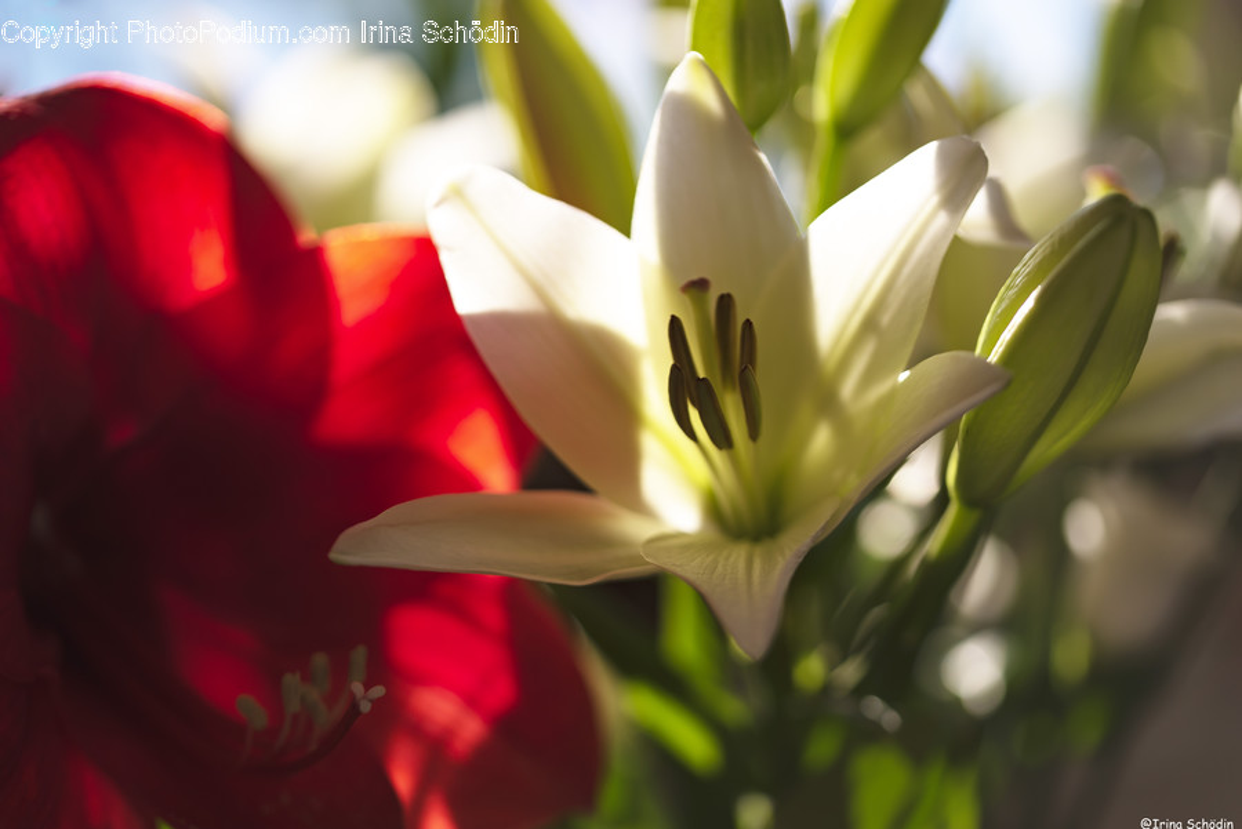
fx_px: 3106
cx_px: 621
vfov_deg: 15.2
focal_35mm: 90
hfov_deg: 22.6
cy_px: 414
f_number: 3.3
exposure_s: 1/500
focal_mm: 90
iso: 100
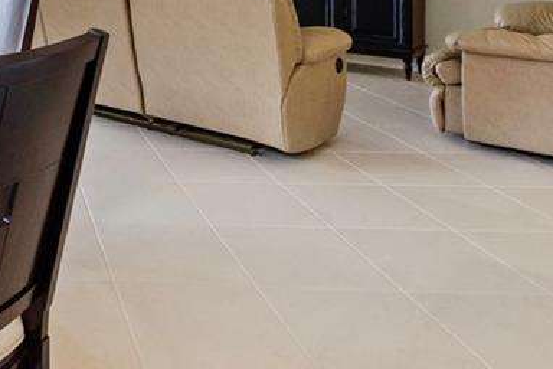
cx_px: -56
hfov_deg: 39.5
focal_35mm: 40
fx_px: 614
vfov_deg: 29.9
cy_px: -39
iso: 800
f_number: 4.5
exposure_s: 1/80
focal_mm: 10
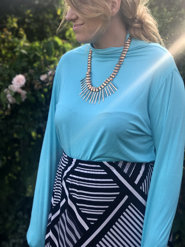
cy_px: 124
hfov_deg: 25.7
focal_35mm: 57
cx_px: 92
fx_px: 406
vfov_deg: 33.8
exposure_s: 1/144
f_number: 2.8
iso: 20
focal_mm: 6.6
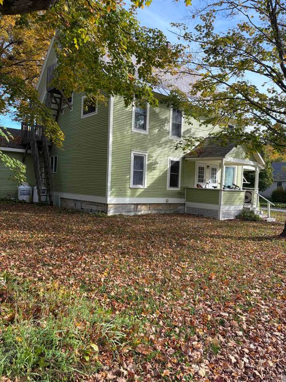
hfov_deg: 53.0
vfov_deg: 67.3
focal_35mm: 26
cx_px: 143
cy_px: 191
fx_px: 287
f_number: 1.6
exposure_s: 1/907
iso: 50
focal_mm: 5.96
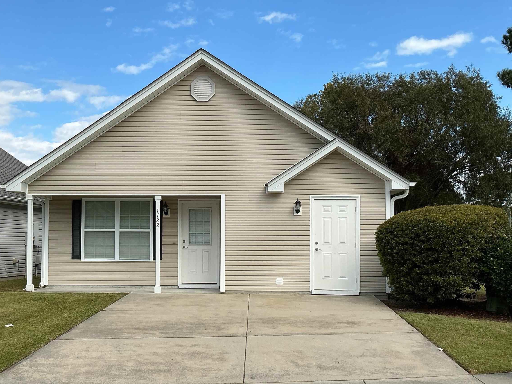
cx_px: 205
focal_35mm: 39
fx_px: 577
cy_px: 233
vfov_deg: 36.7
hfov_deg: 47.6
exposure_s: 1/1848
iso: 25
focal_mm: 3
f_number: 1.8
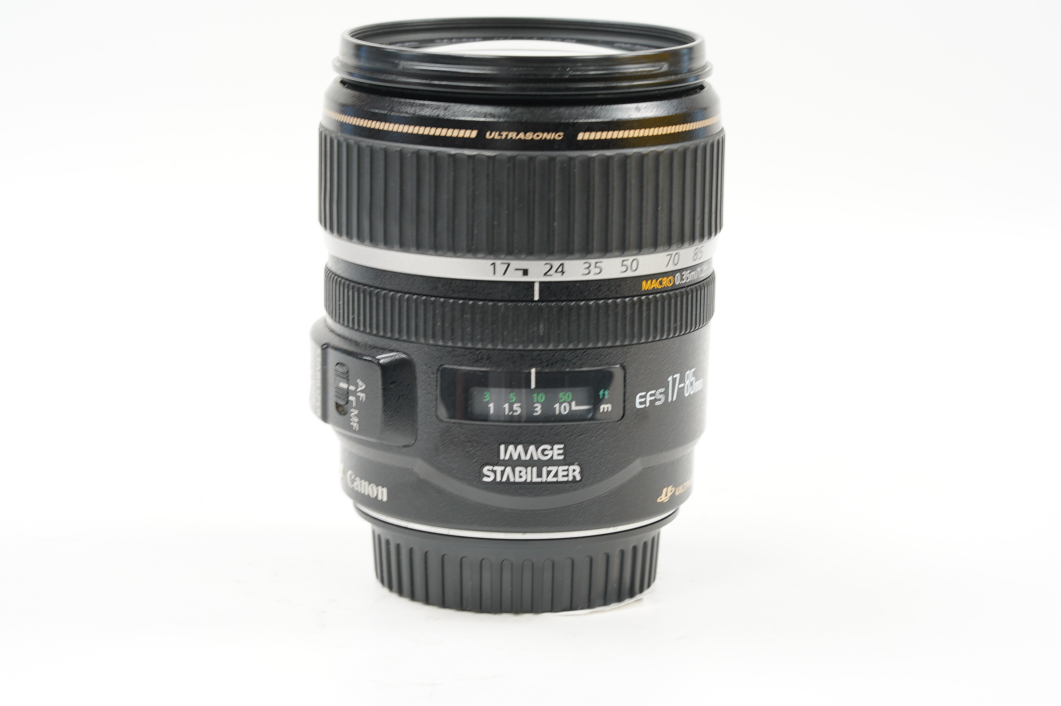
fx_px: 2650
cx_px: 530
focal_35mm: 90
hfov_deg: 22.6
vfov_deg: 15.2
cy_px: 353
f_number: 11
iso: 200
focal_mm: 90
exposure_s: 1/1.25
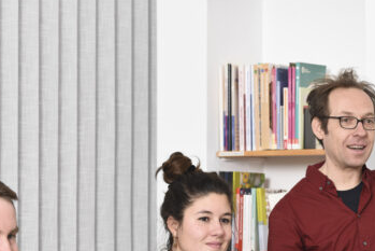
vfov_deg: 7.7
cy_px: 224
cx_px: 250
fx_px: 1865
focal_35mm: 179
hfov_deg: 11.5
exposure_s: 1/160
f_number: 4.5
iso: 200
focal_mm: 85
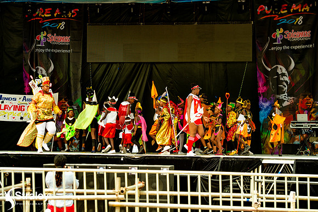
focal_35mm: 100
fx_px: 883
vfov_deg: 13.7
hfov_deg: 20.4
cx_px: 159
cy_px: 106
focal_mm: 100
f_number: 5.6
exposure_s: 1/200
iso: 160
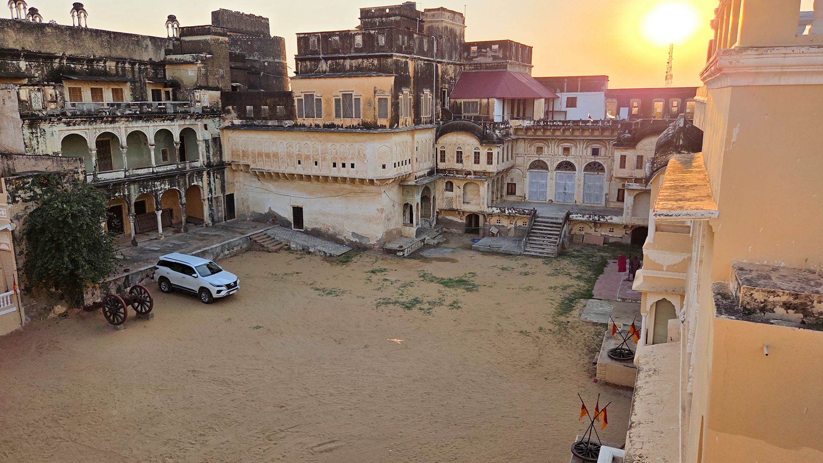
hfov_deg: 71.9
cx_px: 403
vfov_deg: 44.3
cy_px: 217
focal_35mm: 26
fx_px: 567
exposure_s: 1/3255
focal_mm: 5.4
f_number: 1.8
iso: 80
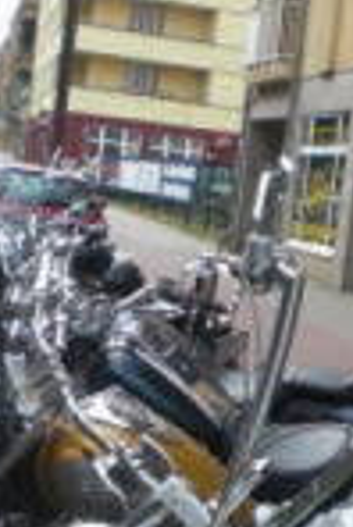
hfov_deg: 14.3
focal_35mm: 96
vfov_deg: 21.1
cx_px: 164
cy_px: 353
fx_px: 1409
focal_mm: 6.3
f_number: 3.1
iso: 64
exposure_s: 1/400
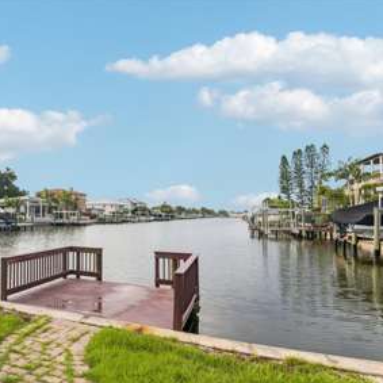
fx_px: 288
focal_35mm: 23
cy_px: 212
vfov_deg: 67.1
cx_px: 84
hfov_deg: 62.3
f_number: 8
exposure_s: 1/2000
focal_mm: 16
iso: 400
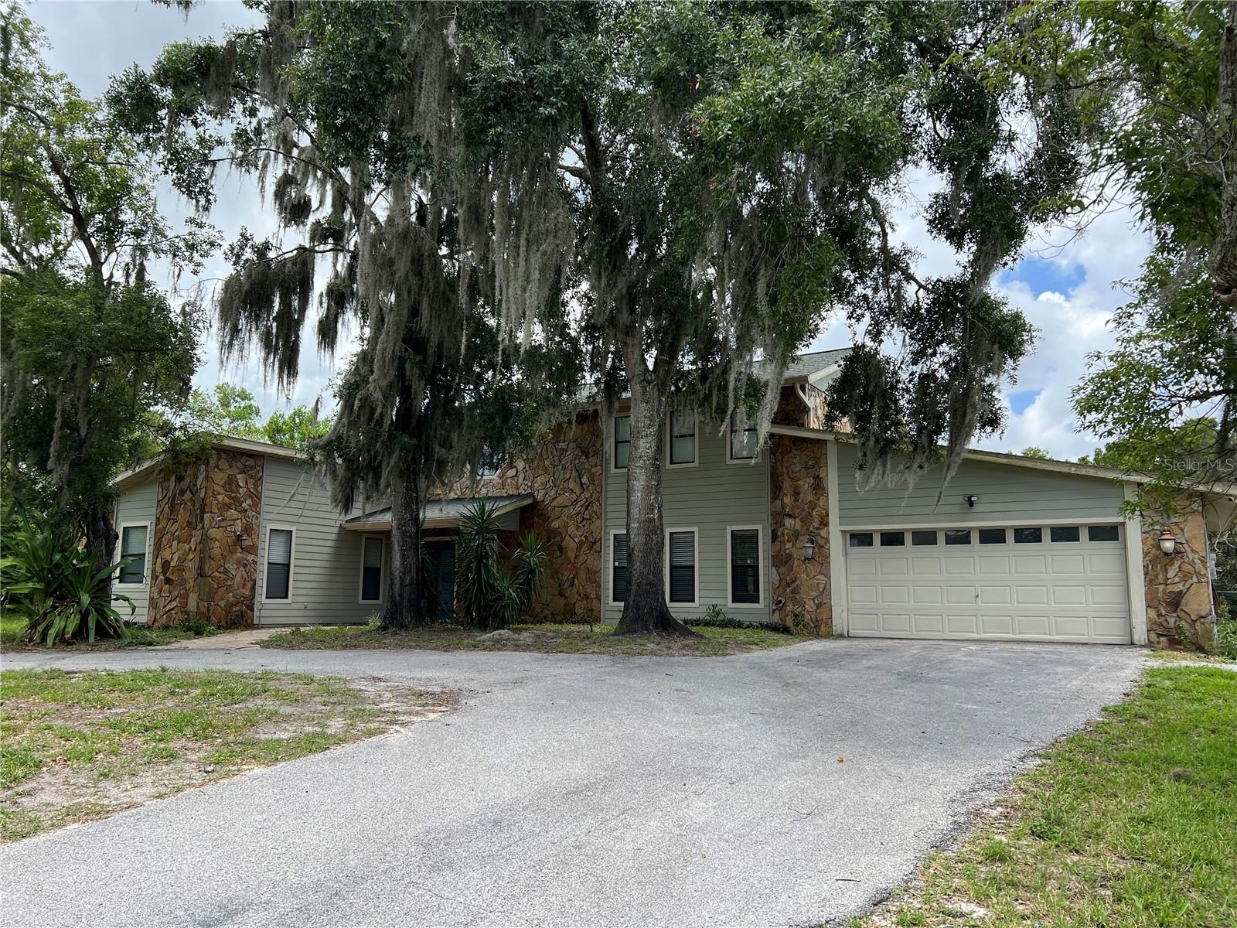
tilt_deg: +7.3
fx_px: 929
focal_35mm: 26
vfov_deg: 53.1
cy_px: 464
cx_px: 618
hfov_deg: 67.3
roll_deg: +0.3
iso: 50
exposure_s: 1/1511
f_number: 1.5
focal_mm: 5.7
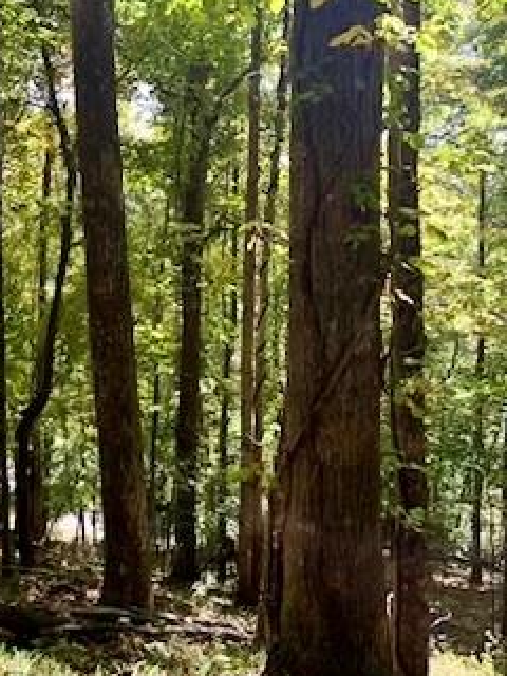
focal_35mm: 39
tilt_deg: -8.0
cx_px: 129
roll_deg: +0.8
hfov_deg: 36.0
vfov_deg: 47.8
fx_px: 762
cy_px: 296
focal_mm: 5.1
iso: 50
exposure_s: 1/206
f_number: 1.6
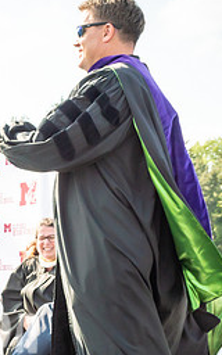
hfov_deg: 11.7
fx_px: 1055
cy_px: 280
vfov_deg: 18.9
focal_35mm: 109
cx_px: -48
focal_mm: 27
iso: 200
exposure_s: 1/500
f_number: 7.1
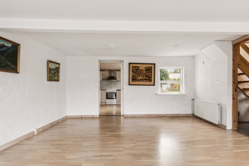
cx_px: 140
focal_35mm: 22
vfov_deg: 57.2
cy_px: 89
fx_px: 152
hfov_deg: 78.2
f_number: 11
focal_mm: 19
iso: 800
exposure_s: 1/10
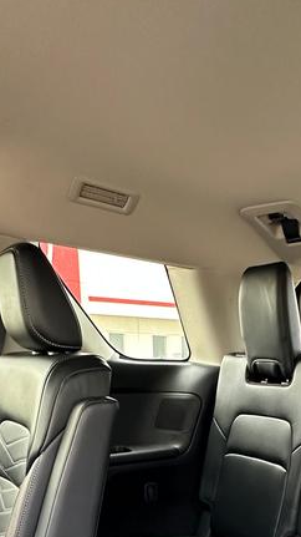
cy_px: 506
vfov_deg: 50.0
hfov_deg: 33.6
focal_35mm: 34
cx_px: 239
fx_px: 483
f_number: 2.2
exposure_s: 1/60
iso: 400
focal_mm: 2.22
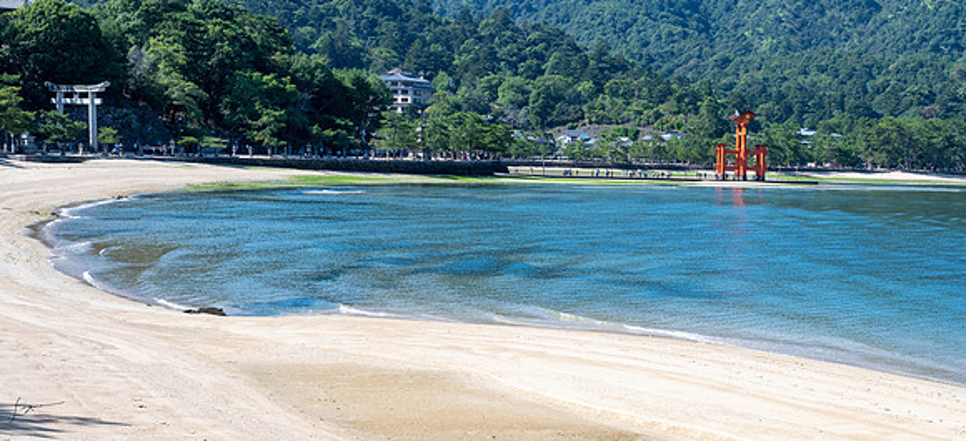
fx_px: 1570
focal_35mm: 64
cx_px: 689
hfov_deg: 33.7
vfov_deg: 16.0
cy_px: 213
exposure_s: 1/500
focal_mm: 41
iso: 360
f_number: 8
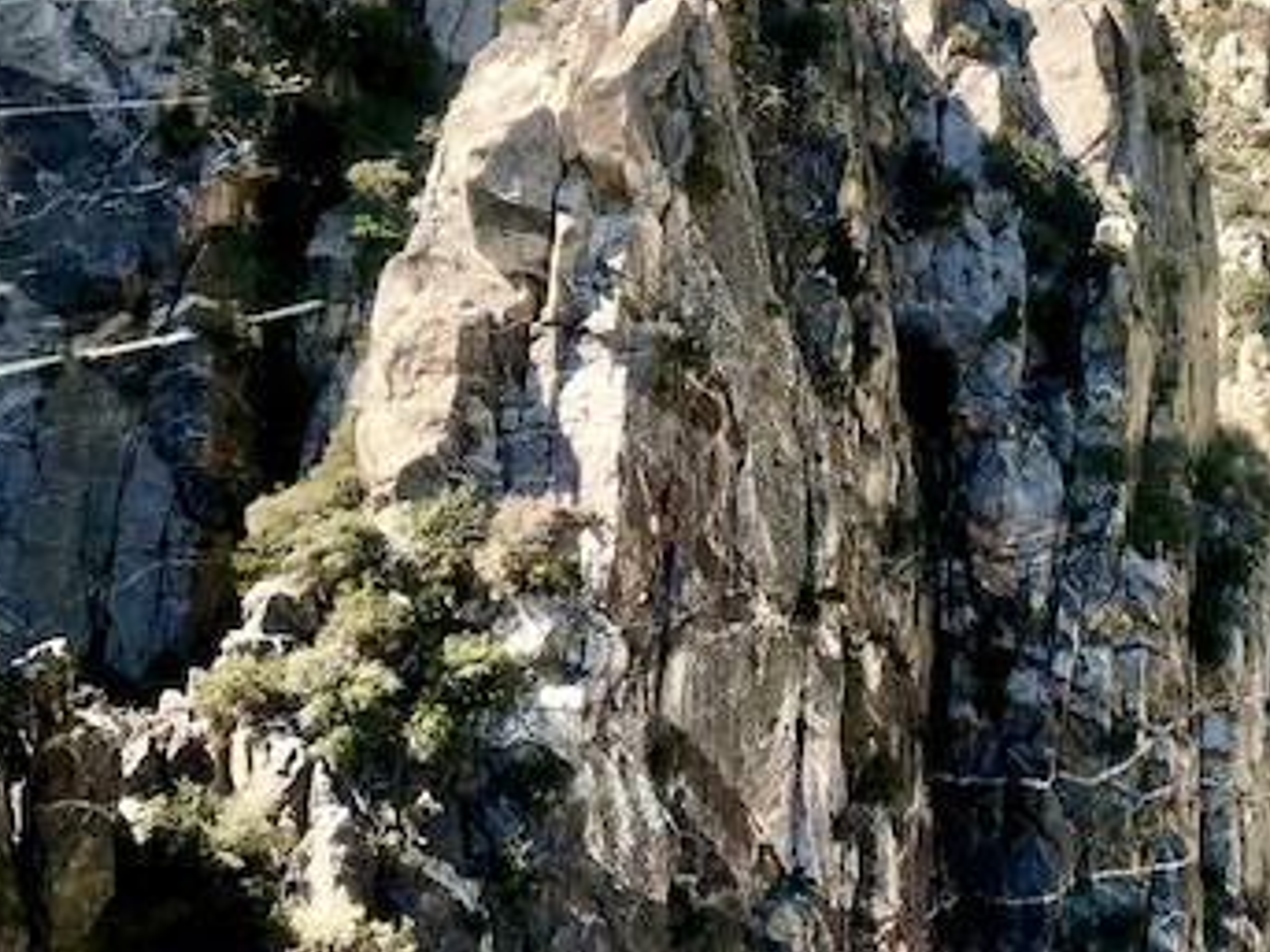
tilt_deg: +3.2
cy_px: 485
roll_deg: -0.8
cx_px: 992
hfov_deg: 37.7
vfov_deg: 29.7
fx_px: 1797
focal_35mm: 49
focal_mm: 3.99
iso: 20
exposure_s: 1/547
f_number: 1.8
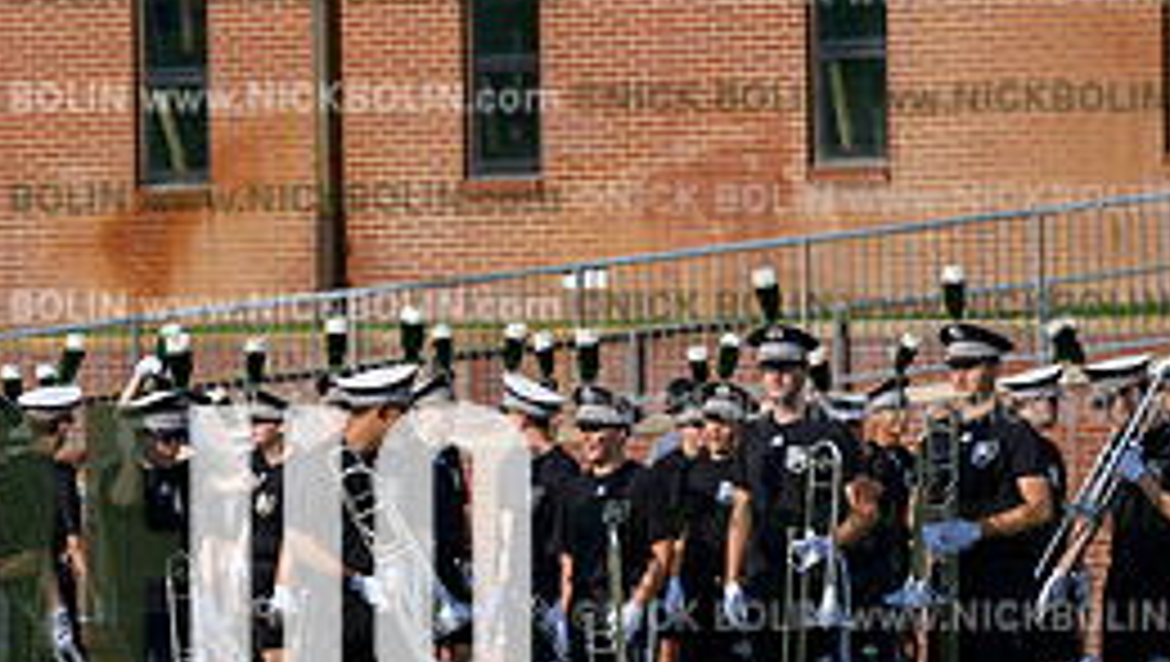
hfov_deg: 4.7
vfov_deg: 2.7
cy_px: 619
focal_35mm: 455
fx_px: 14133
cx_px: 212
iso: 100
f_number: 4
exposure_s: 1/1600
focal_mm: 195
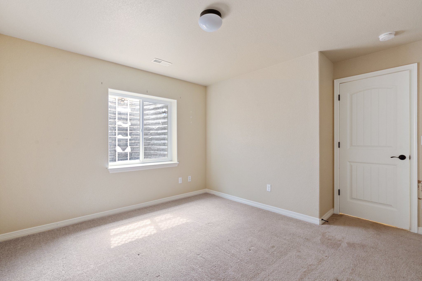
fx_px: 188
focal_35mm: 16
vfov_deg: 73.7
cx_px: 211
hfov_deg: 96.7
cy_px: 140
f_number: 8
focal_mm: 16
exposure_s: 1/4
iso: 1000
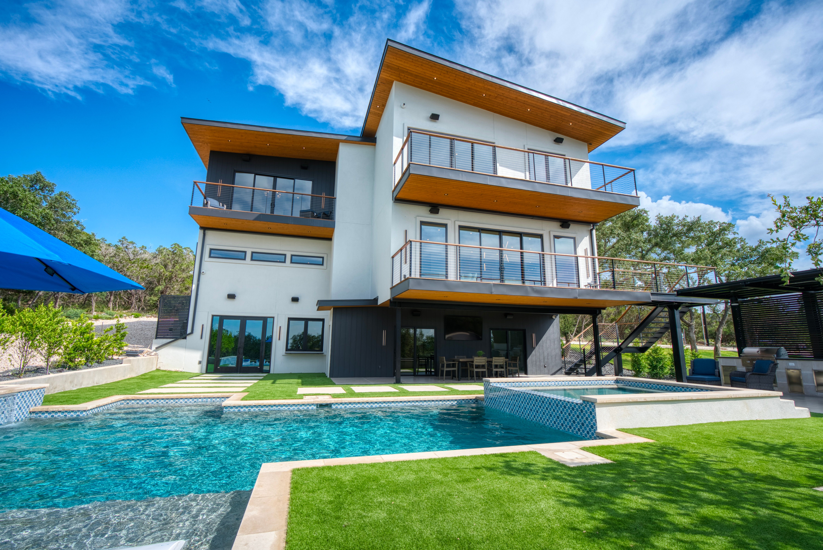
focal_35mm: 16
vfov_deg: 73.8
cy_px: 275
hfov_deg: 96.7
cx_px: 412
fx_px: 366
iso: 125
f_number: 10
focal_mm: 16
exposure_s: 1/125
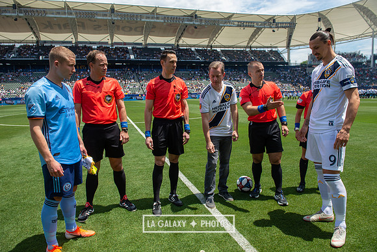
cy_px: 126
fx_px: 251
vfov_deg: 53.2
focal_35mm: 24
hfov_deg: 73.7
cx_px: 188
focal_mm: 24
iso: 200
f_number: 5.6
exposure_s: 1/1000
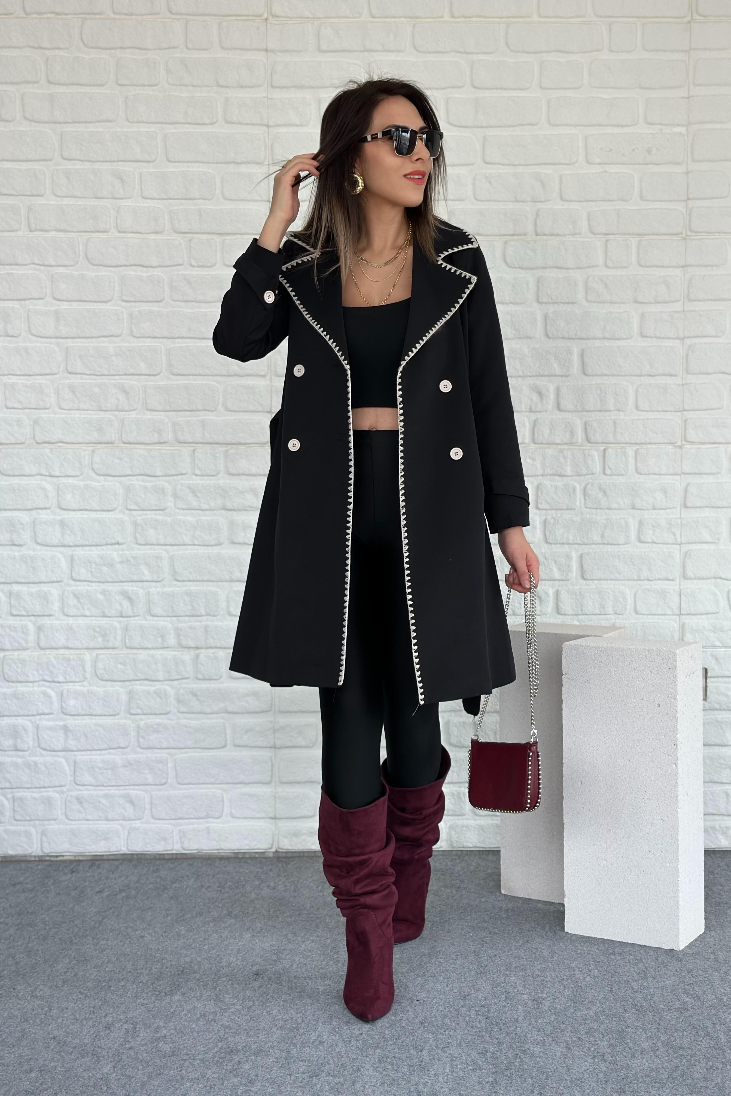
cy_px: 548
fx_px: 1523
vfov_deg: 39.6
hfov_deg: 27.0
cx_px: 410
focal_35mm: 50
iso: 80
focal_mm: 6.86
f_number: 1.78
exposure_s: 1/258
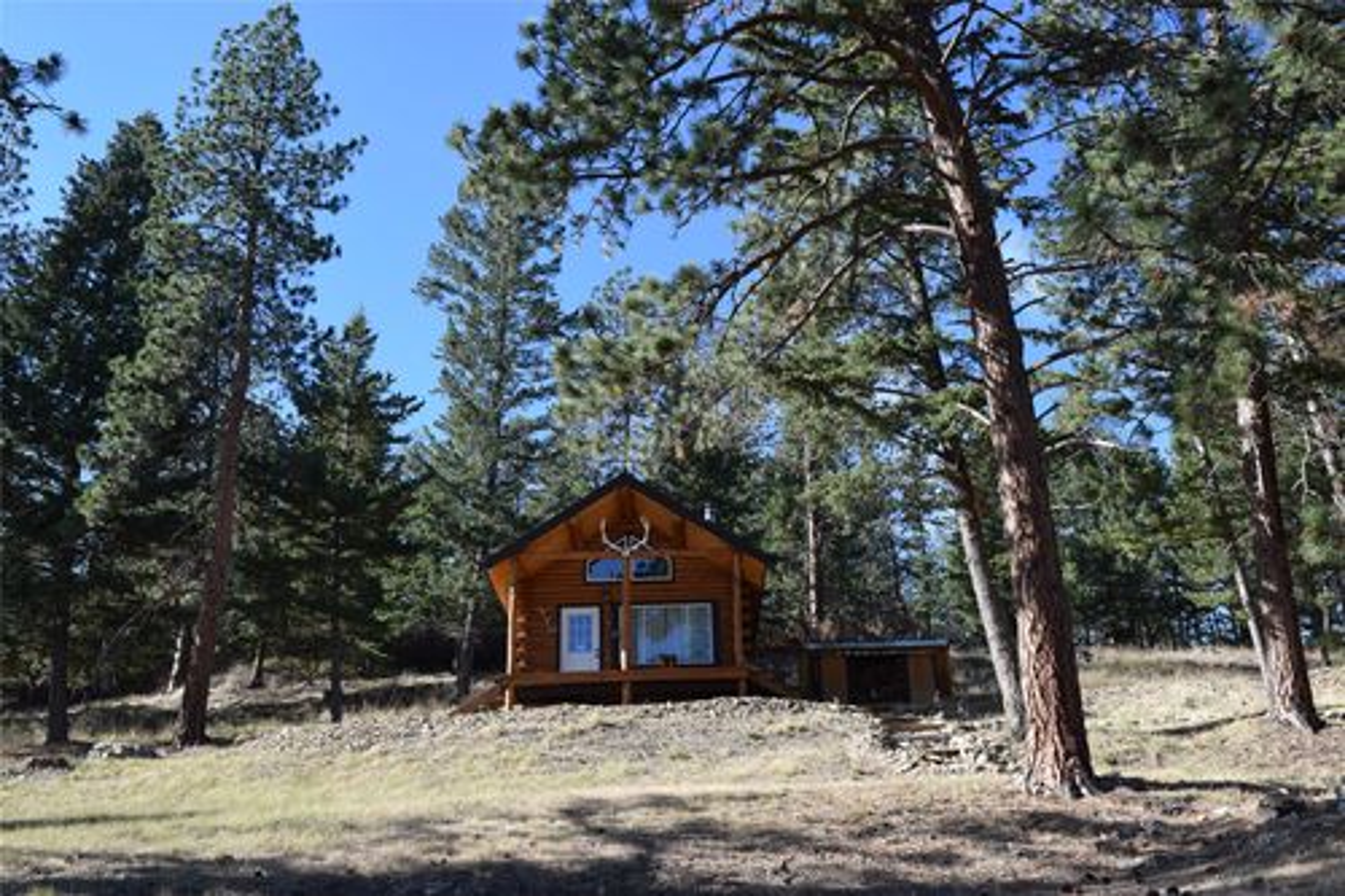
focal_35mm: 33
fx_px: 1232
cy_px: 448
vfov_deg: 39.9
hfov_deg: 57.2
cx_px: 672
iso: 280
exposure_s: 1/250
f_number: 8
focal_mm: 22
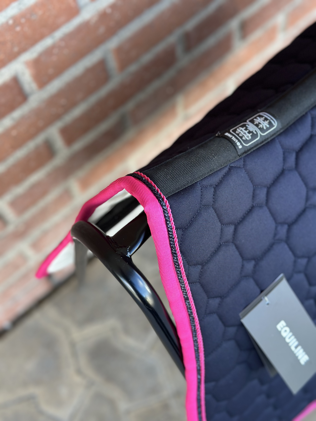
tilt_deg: -64.5
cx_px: 158
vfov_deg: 39.7
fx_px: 584
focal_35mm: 48
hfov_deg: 30.3
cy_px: 210
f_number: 1.78
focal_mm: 6.86
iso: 80
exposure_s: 1/163
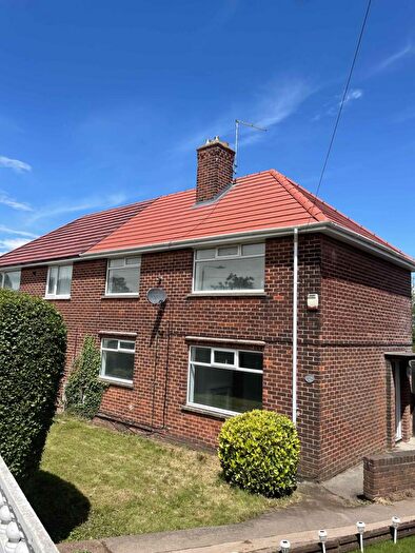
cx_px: 208
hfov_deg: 53.1
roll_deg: -1.2
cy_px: 276
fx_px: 415
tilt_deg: +7.1
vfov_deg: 67.3
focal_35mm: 26
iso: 32
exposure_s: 1/3040
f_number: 1.6
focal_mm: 4.2
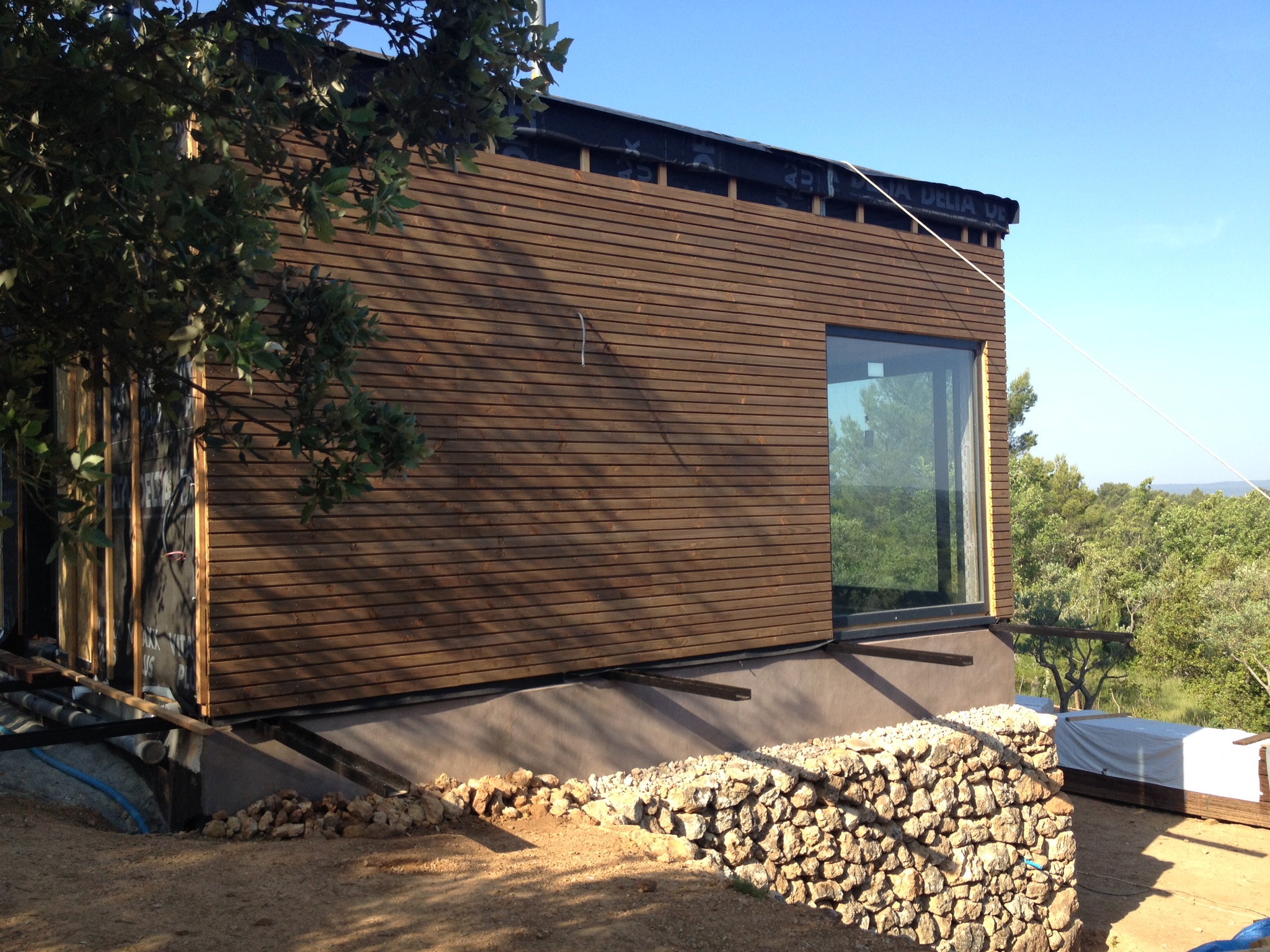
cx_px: 635
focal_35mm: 35
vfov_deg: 40.7
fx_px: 1284
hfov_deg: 52.6
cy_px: 476
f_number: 2.4
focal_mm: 4.28
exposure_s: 1/620
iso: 50
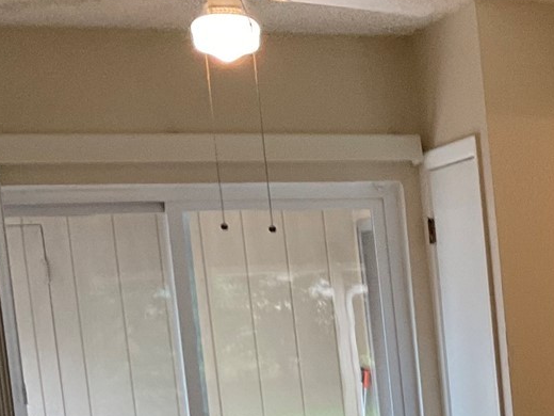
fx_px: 1712
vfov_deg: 13.4
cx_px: 907
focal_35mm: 107
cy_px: 532
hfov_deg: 16.3
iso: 160
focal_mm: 3
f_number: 1.8
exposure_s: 1/60
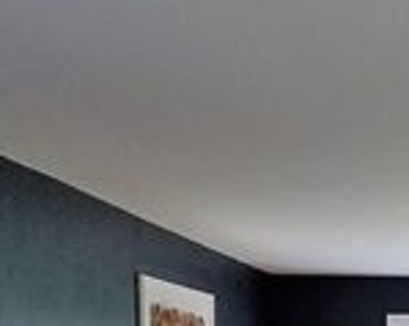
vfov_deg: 17.3
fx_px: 1028
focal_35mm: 85
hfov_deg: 19.9
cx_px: 590
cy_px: 385
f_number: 1.7
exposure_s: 1/24
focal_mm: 4.2
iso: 160
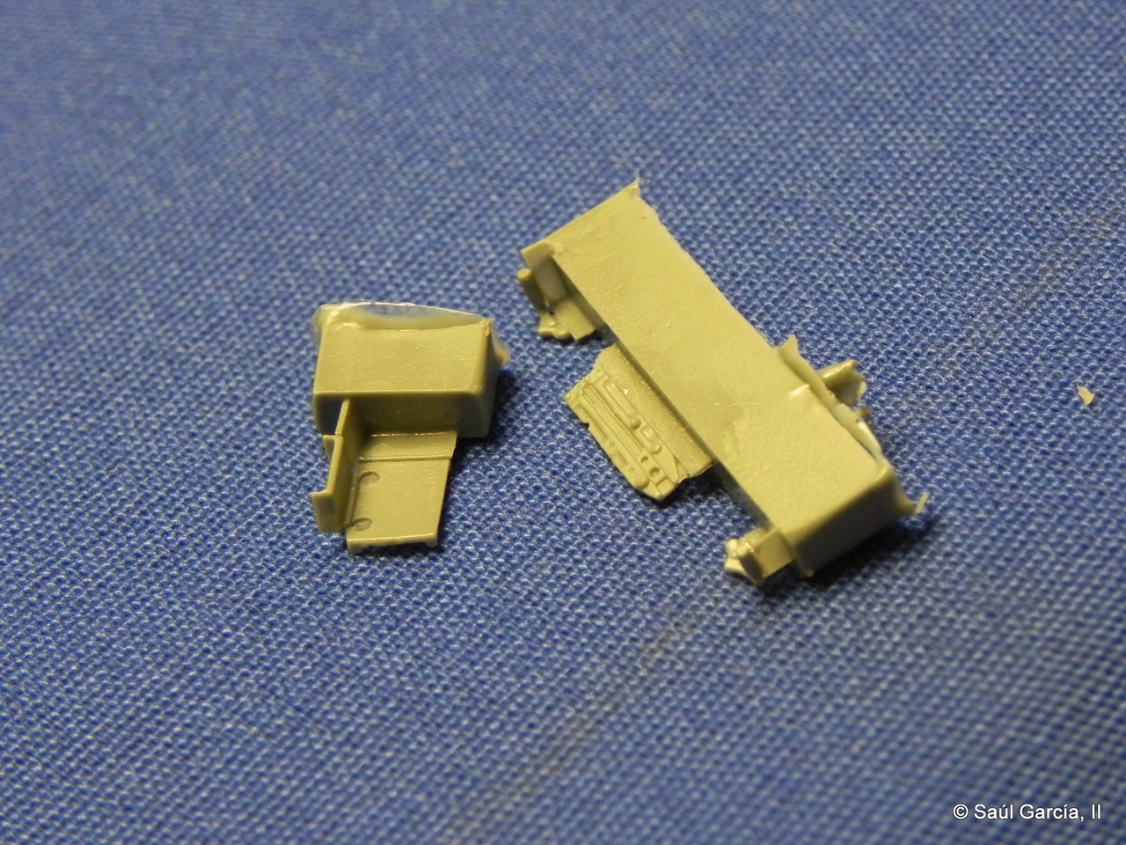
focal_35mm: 117
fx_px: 3806
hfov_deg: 16.8
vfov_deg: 12.7
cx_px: 563
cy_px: 422
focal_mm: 20.8
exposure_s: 1/17.3
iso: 400
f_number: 4
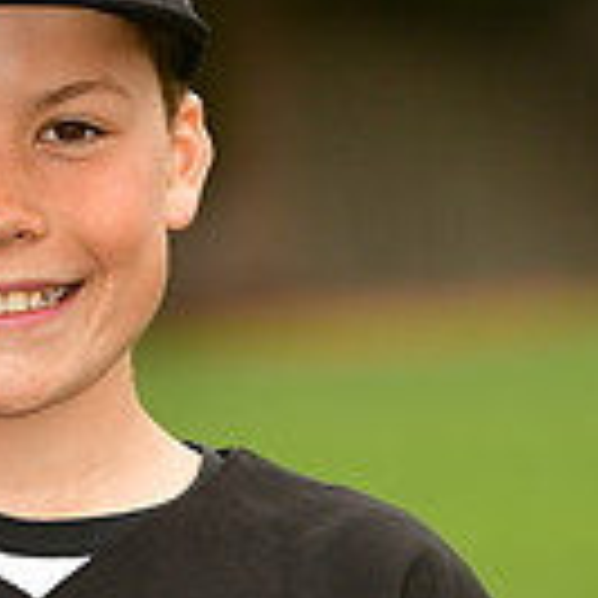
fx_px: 15186
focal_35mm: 777
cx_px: 16
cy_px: 791
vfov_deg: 2.3
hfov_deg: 2.3
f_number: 4
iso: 320
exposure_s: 1/1250
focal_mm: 140
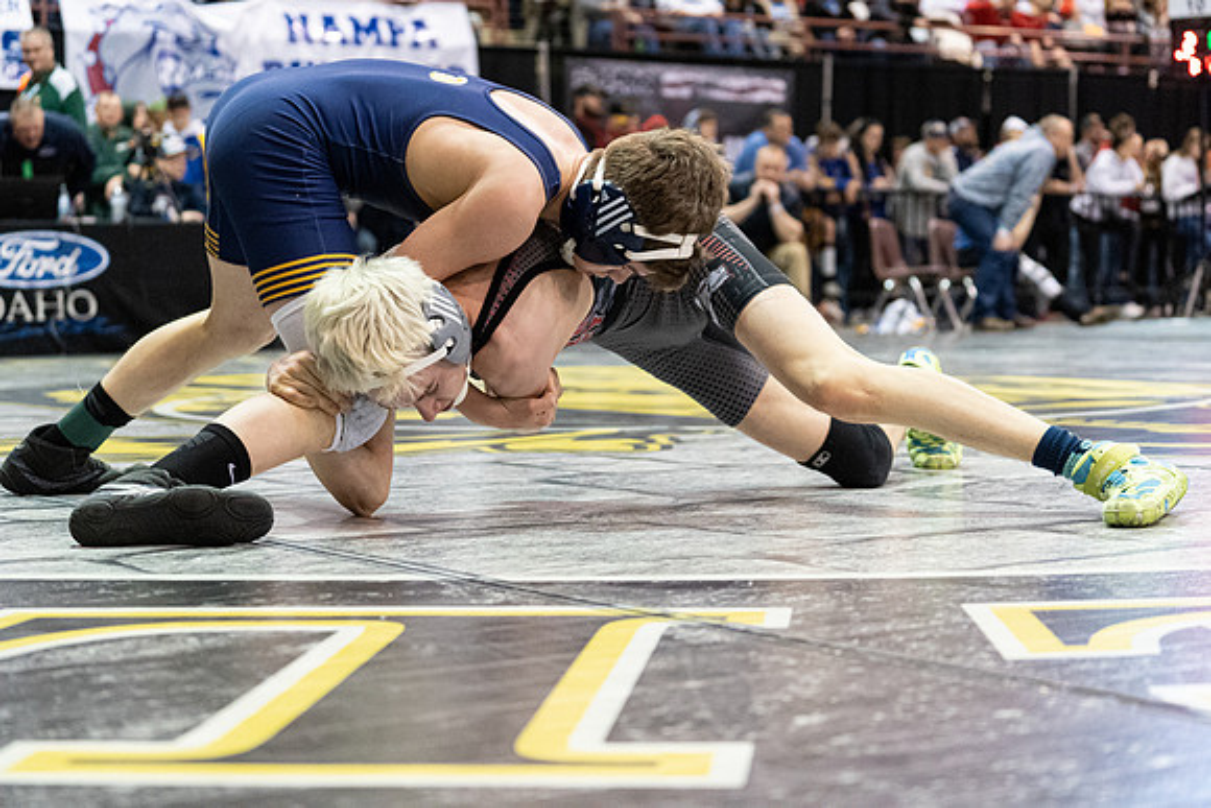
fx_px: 2422
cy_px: 404
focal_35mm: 72
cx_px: 606
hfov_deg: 28.1
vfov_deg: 18.9
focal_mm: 72
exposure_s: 1/500
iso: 10000
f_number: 4
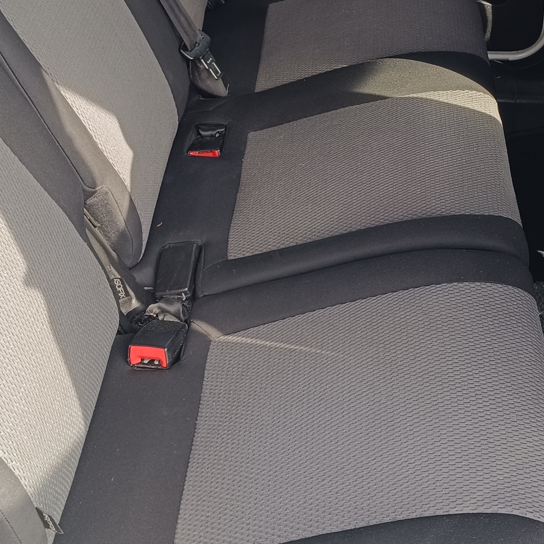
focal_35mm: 59
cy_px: 163
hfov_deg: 28.6
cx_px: 407
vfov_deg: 28.8
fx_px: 1049
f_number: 1.88
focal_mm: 5.59
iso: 86
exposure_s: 1/101
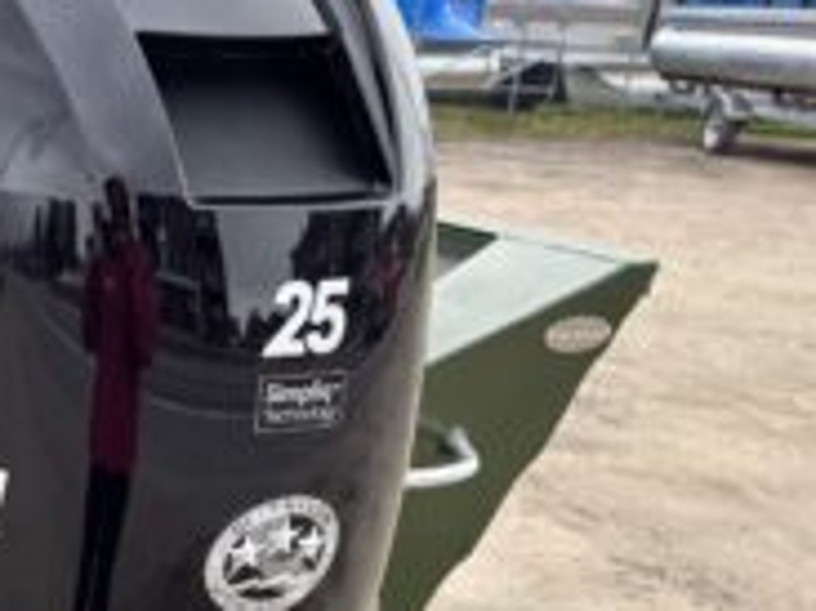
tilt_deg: -20.2
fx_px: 1673
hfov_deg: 24.5
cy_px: 578
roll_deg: -2.4
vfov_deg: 20.2
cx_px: -196
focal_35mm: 71
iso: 50
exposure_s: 1/430
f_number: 1.6
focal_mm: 5.96
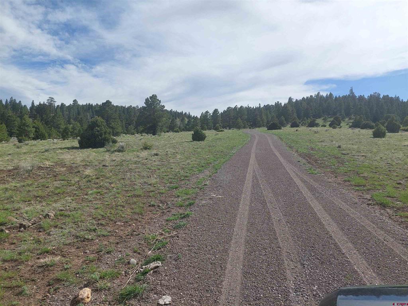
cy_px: 153
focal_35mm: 24
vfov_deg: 56.8
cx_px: 204
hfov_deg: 71.6
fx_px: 283
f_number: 1.8
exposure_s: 1/2486
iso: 40
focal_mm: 5.23
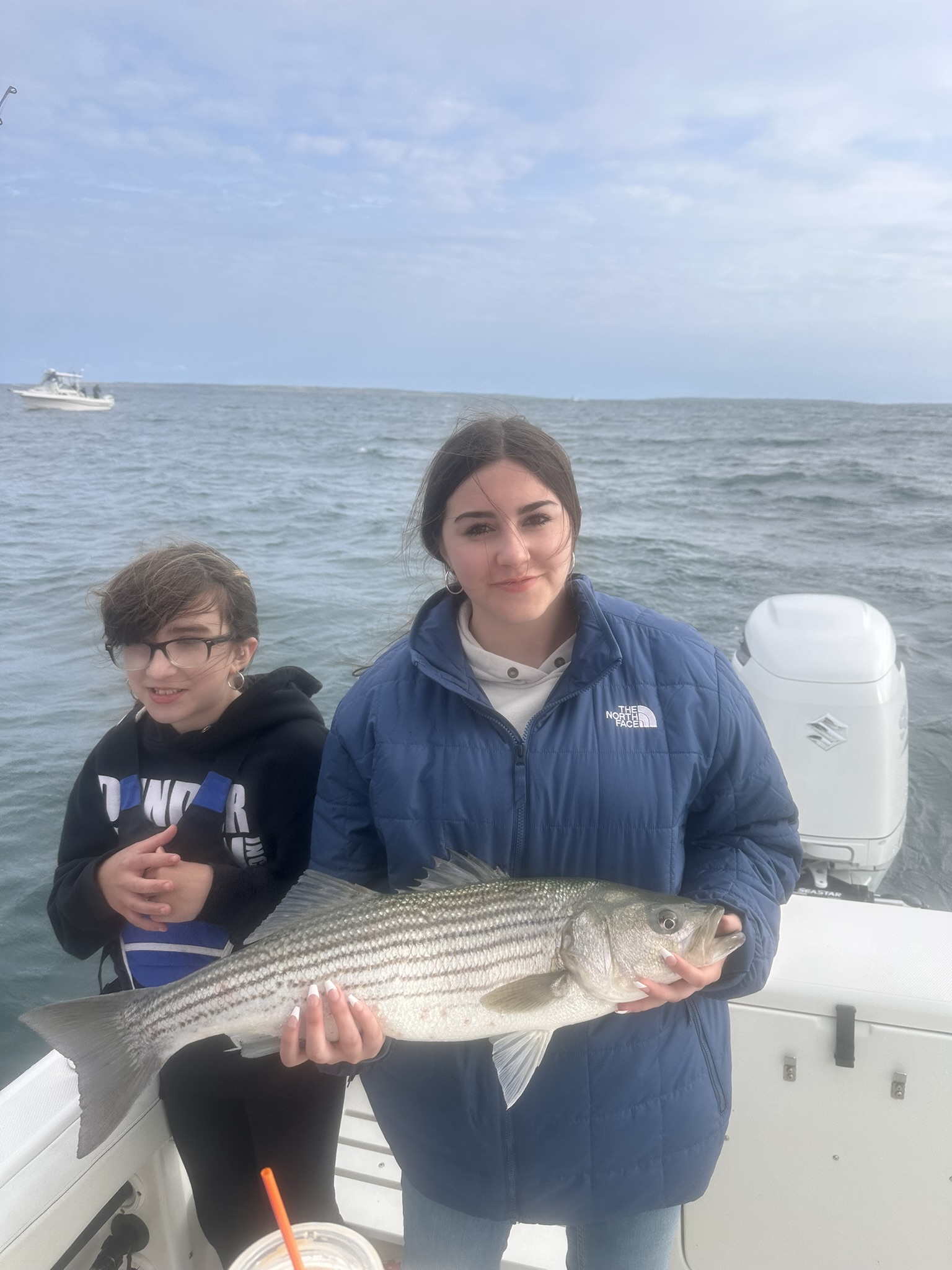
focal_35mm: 24
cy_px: 635
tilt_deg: -14.2
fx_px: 880
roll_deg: -2.8
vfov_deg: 71.6
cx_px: 476
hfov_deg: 56.8
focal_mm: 6.86
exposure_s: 1/2967
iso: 80
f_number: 1.78
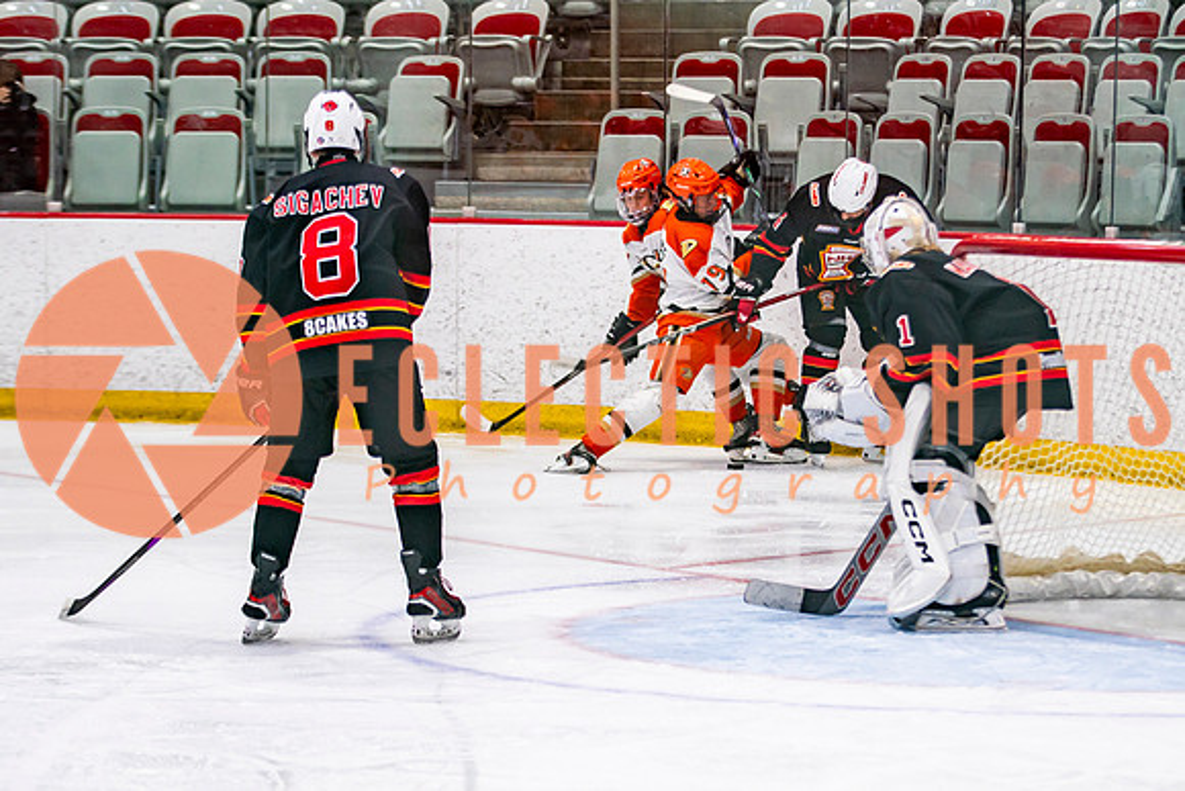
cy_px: 462
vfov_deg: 8.0
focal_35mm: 172
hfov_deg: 11.9
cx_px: 690
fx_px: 5674
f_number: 2.8
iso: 640
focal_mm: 105
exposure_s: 1/640
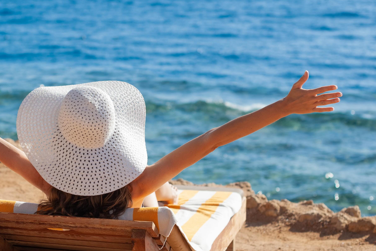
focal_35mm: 87
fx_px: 909
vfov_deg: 15.7
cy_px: 128
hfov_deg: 23.1
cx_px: 87
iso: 200
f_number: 3.5
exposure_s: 1/3200
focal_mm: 50
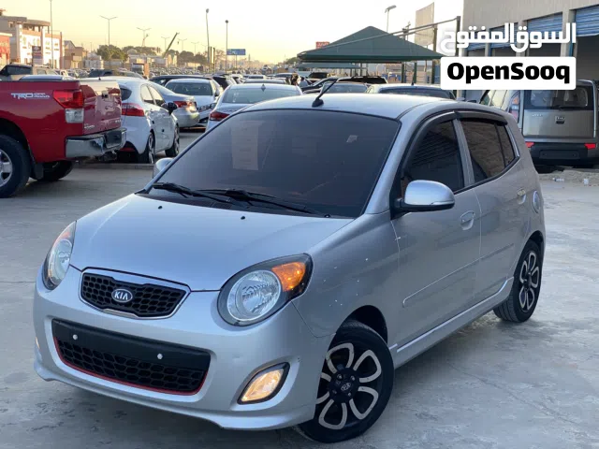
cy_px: 224
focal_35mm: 52
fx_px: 900
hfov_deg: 36.8
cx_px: 300
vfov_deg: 28.0
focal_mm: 6
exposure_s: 1/122
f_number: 2
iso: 25
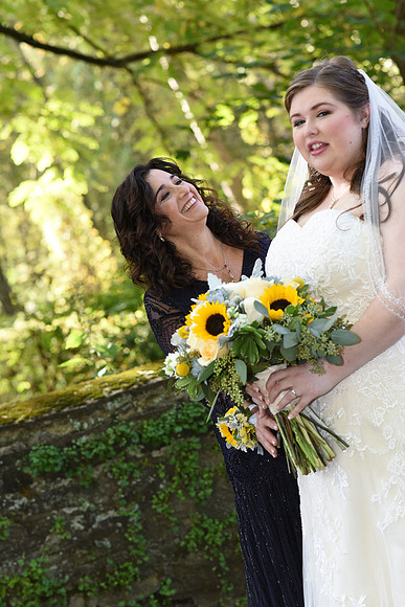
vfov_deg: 23.9
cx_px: 202
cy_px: 304
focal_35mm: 85
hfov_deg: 16.1
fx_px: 1433
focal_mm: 85
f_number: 4.5
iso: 500
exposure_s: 1/200
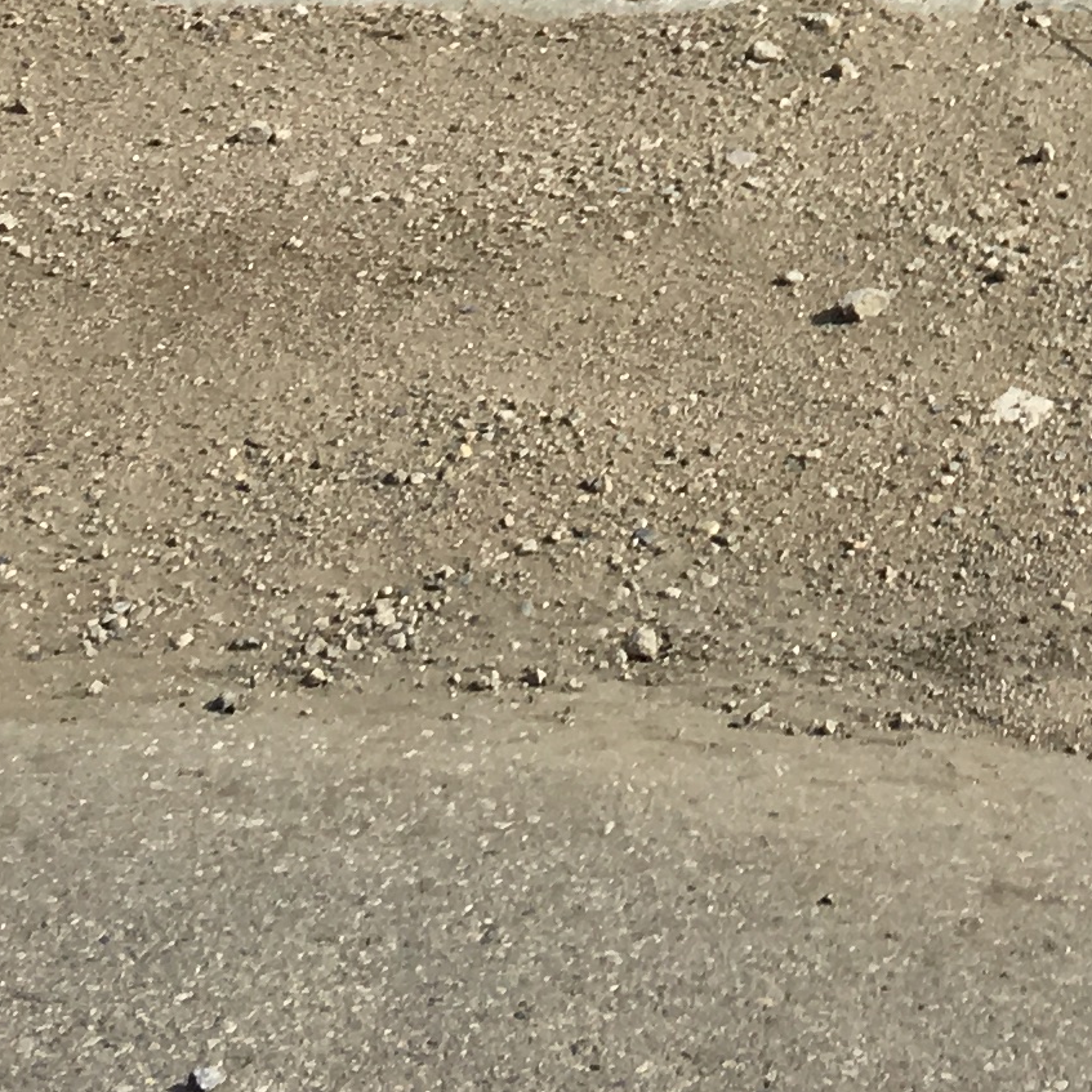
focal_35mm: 122
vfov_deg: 13.2
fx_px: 4354
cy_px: -700
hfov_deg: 13.7
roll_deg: -0.2
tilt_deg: -11.1
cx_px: 1438
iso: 25
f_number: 2.2
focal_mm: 4.15
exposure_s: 1/1876
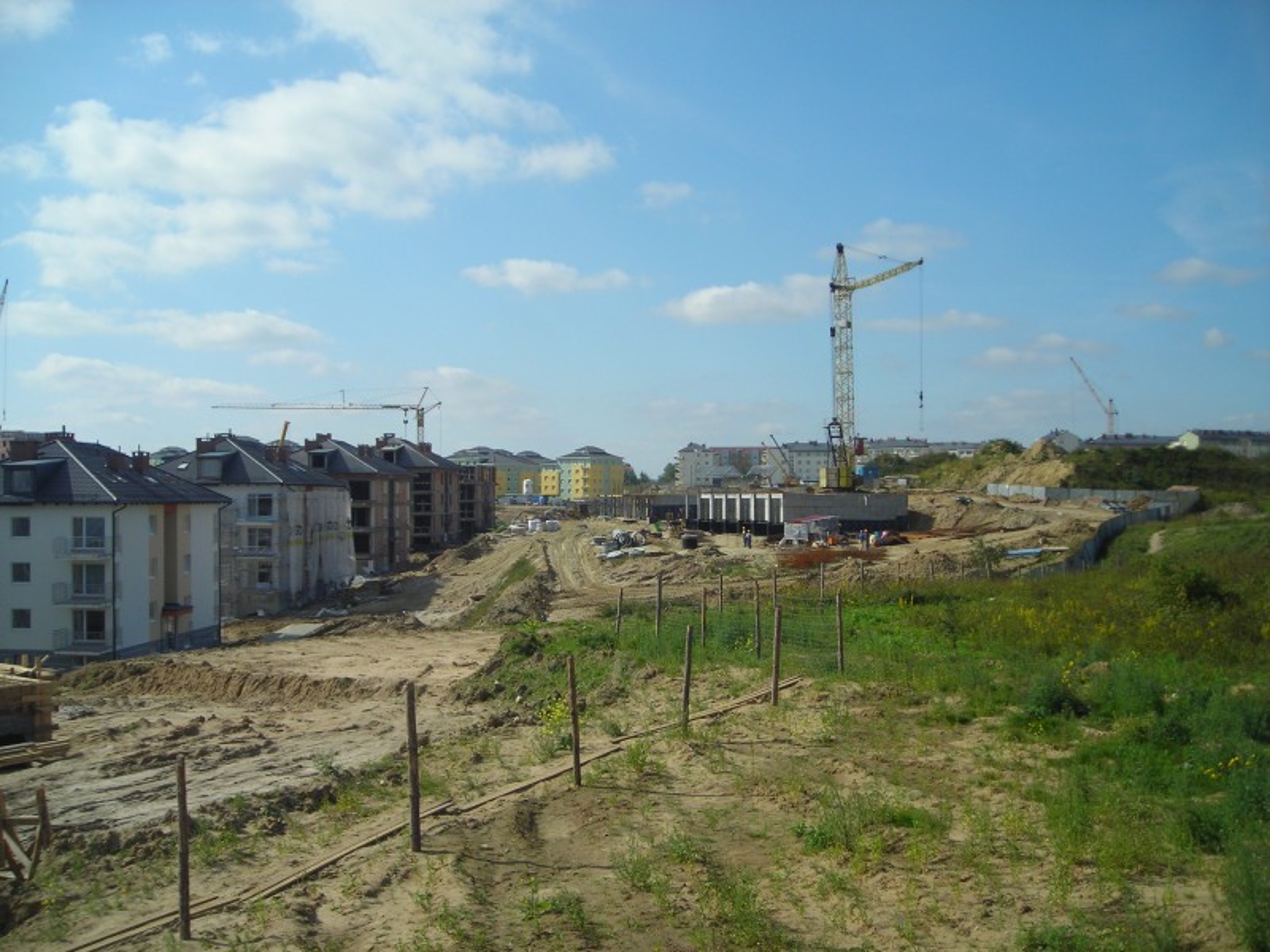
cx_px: 635
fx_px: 1394
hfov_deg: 49.0
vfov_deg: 37.7
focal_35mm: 38
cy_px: 476
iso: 50
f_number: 6.4
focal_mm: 6.3
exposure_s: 1/274
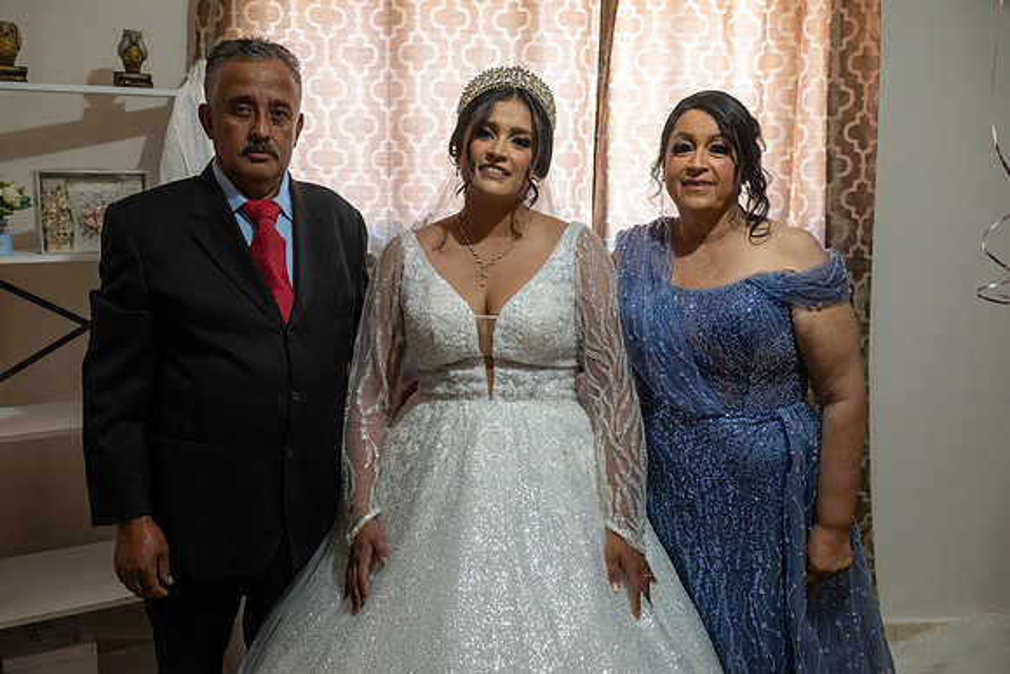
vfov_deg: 37.9
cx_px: 505
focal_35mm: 35
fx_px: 982
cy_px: 337
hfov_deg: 54.4
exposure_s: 1/125
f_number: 3.5
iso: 1600
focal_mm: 35
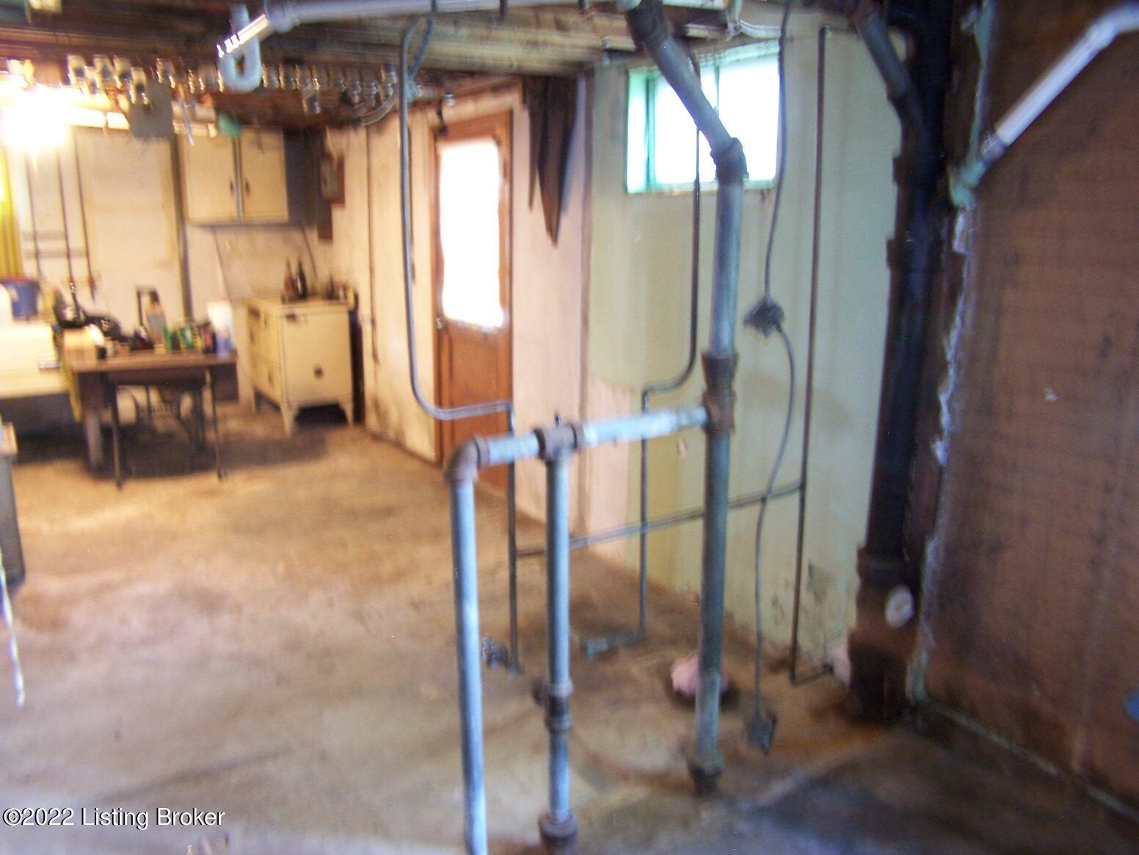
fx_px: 1250
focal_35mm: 38
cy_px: 428
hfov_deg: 49.0
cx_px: 570
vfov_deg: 37.7
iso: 140
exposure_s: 1/2
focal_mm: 6.3
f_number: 2.8
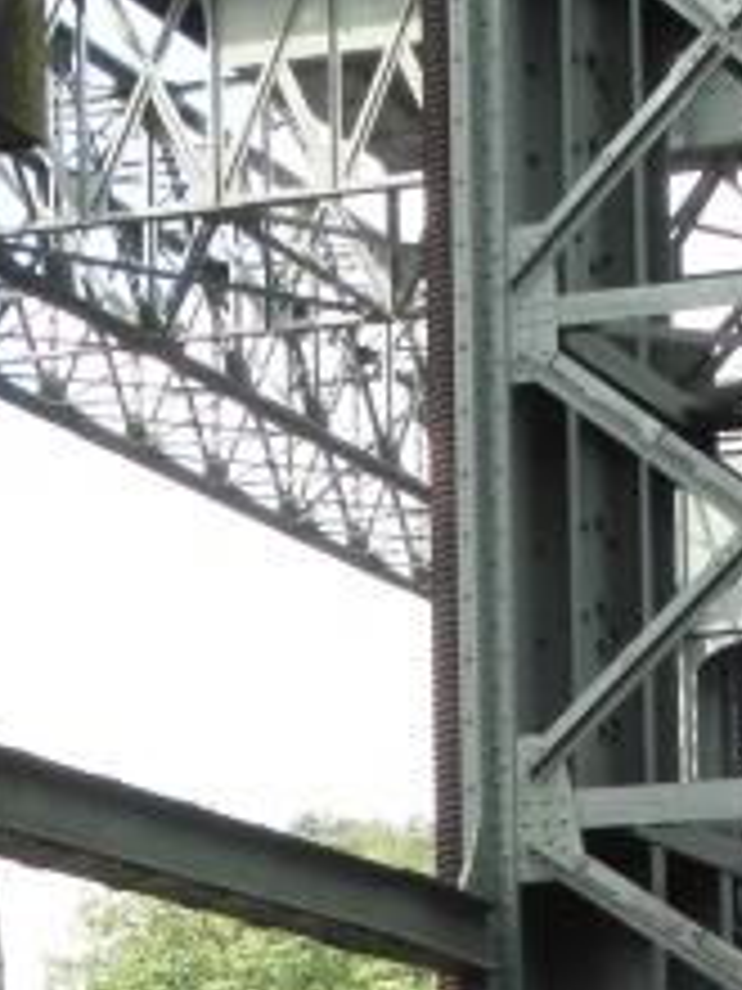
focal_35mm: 158
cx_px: 625
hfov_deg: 9.4
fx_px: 4516
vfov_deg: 12.1
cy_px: 1359
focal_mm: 6.07
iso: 64
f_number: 5.6
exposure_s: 1/100
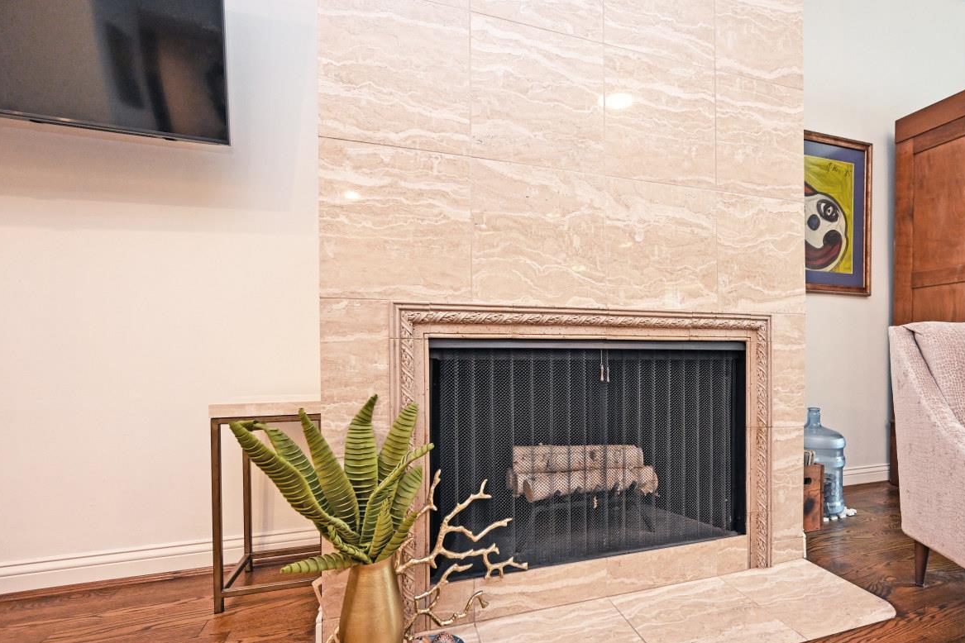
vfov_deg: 67.1
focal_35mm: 18
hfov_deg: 88.9
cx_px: 577
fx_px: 482
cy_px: 360
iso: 1250
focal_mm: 14
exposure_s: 1/60
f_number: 4
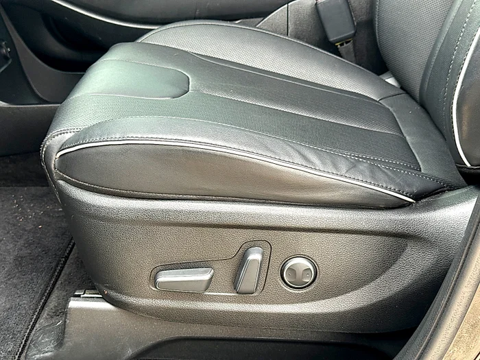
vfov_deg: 30.3
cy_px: 180
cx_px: 240
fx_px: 666
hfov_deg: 39.7
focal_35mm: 48
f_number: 1.78
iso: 80
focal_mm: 6.86
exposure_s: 1/105
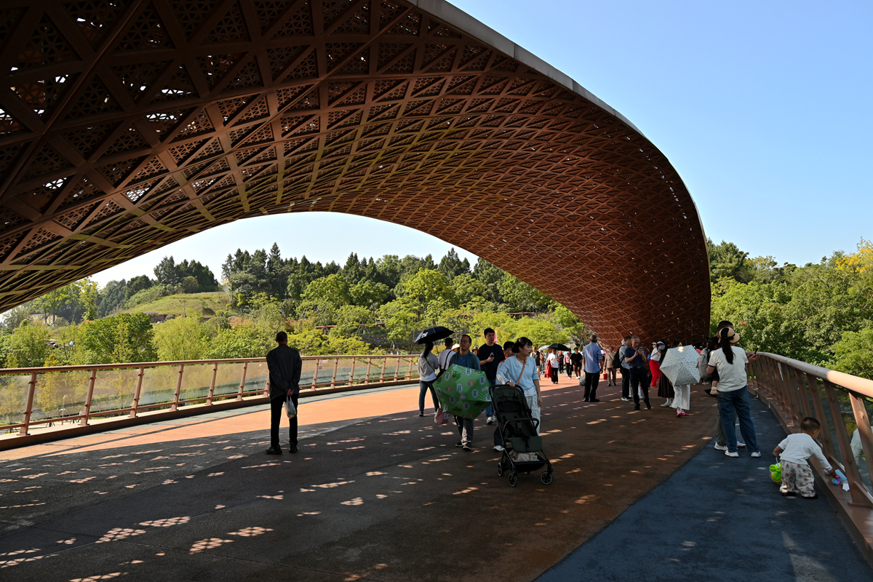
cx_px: 436
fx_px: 582
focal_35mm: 24
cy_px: 291
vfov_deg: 53.1
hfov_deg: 73.7
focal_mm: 24
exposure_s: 1/250
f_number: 8
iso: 250
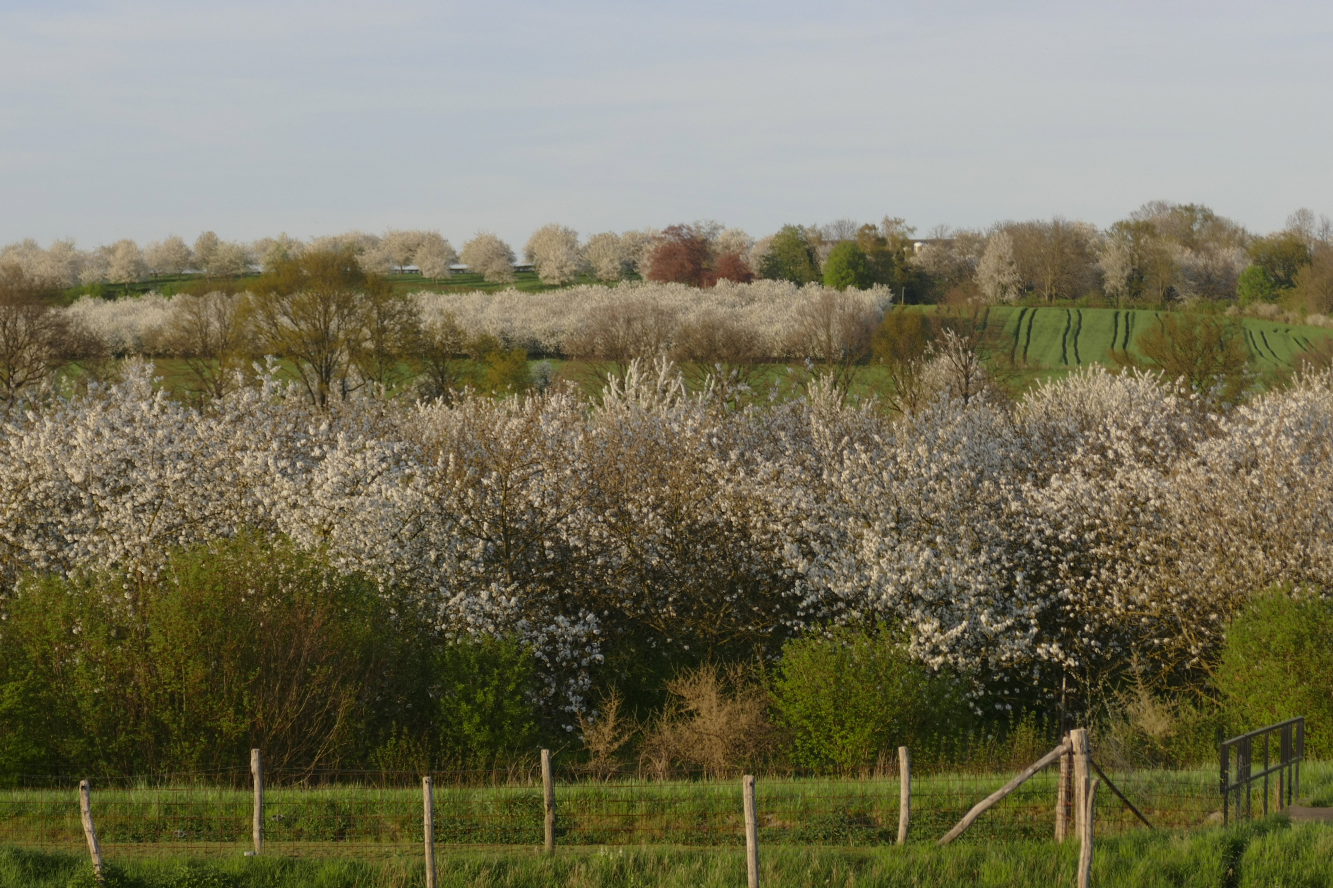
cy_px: 385
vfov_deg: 10.6
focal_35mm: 129
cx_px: 577
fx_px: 4776
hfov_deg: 15.9
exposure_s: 1/80
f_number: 3.8
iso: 125
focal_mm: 34.43
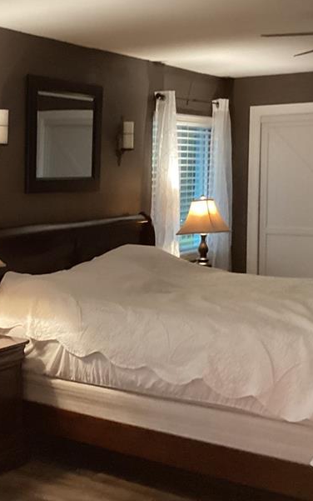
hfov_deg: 22.2
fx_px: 764
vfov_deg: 36.3
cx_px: -11
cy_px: 248
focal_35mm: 56
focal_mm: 3.3
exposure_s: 1/60
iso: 250
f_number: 2.4
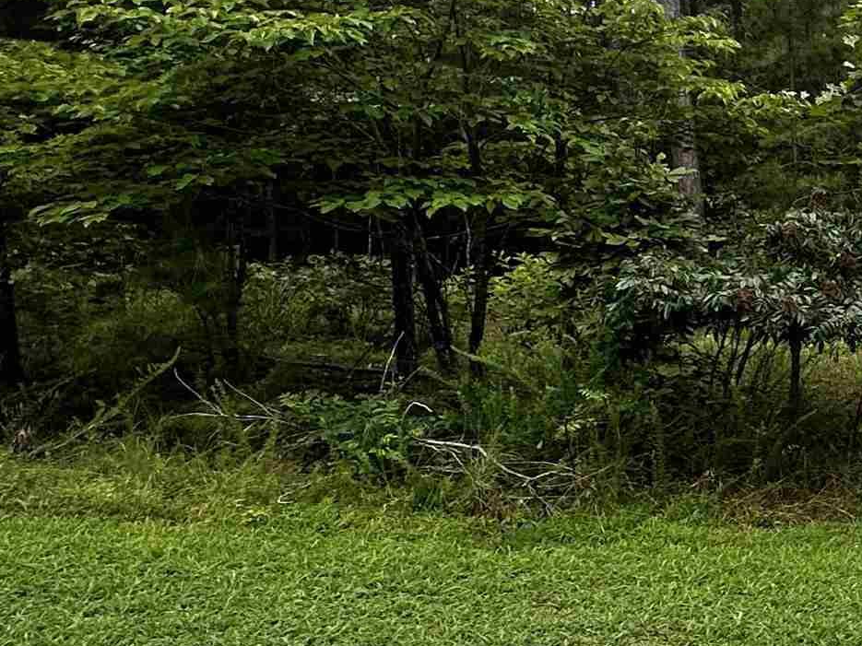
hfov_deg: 29.0
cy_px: 208
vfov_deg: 31.2
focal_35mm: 46
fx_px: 1145
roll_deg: +2.5
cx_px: 1239
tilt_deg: -1.4
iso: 40
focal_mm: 2.22
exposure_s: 1/175
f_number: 2.2
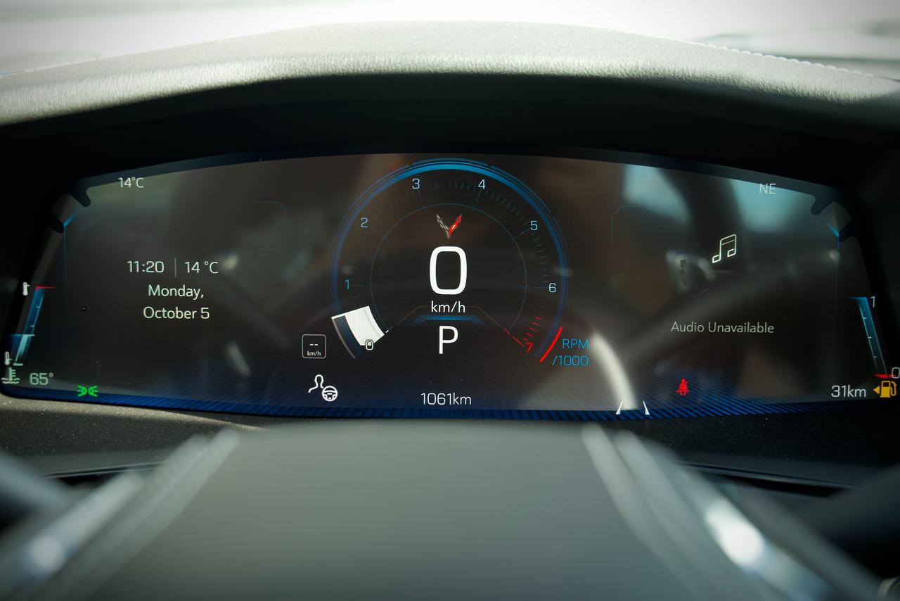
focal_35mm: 48
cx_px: 450
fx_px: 1211
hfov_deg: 40.8
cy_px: 300
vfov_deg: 27.8
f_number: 3.2
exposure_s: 1/50
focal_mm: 32.3
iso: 250
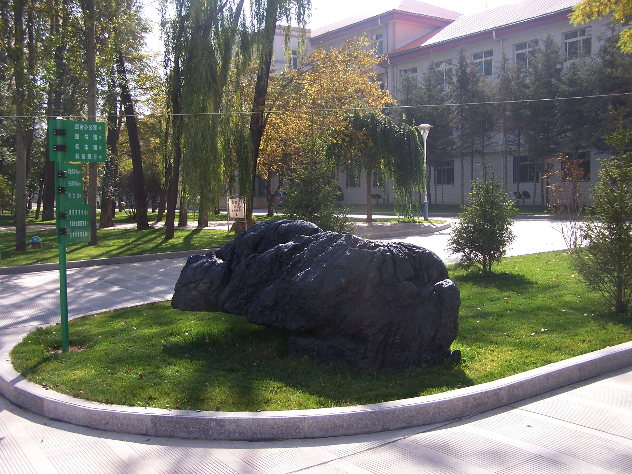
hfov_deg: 49.0
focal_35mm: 38
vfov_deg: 37.7
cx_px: 316
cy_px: 237
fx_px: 694
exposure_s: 1/400
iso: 80
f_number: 2.8
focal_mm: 6.3
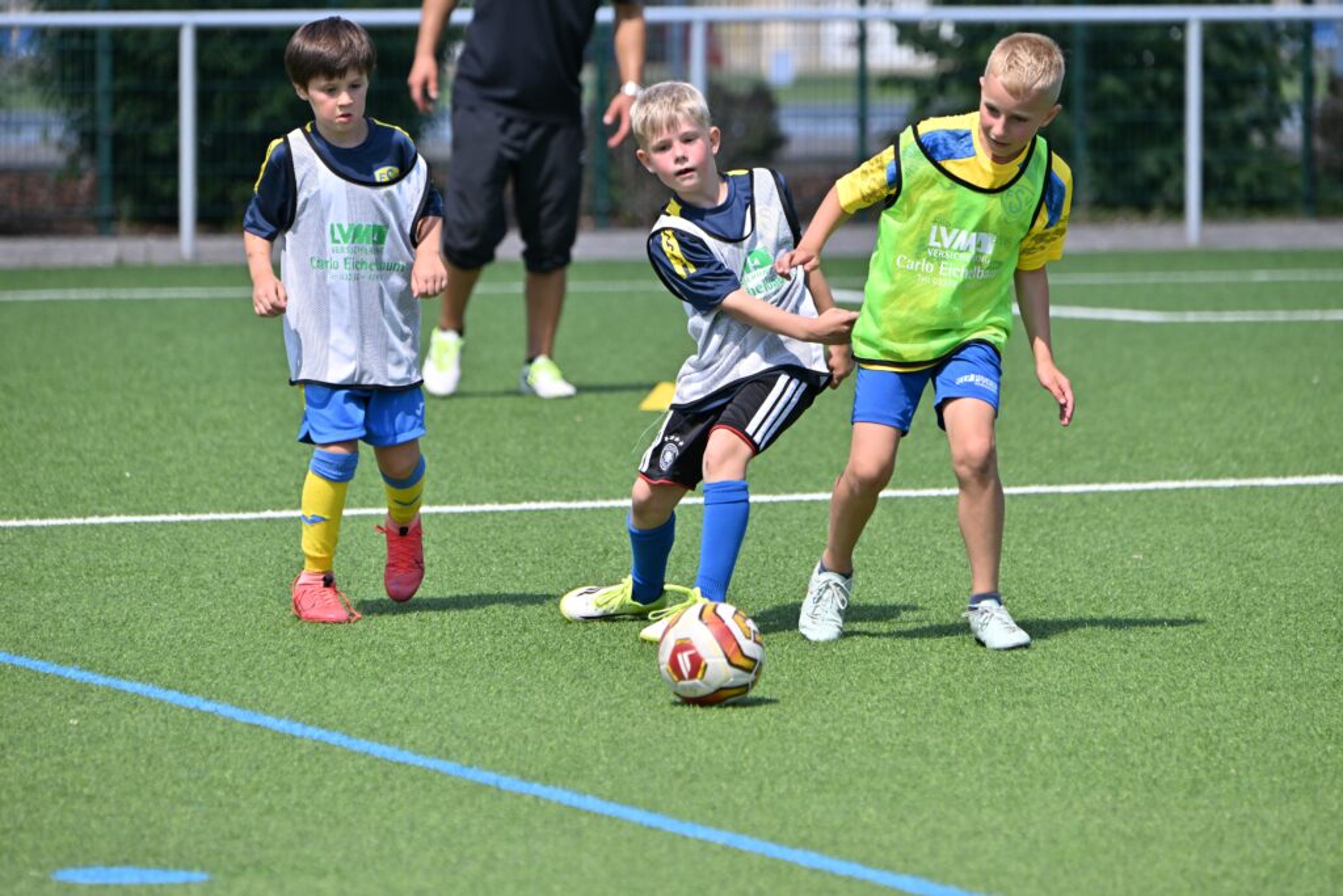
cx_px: 672
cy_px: 448
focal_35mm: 270
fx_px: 10073
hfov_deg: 7.6
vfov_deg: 5.1
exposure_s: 1/1600
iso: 280
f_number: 5.6
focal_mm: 270
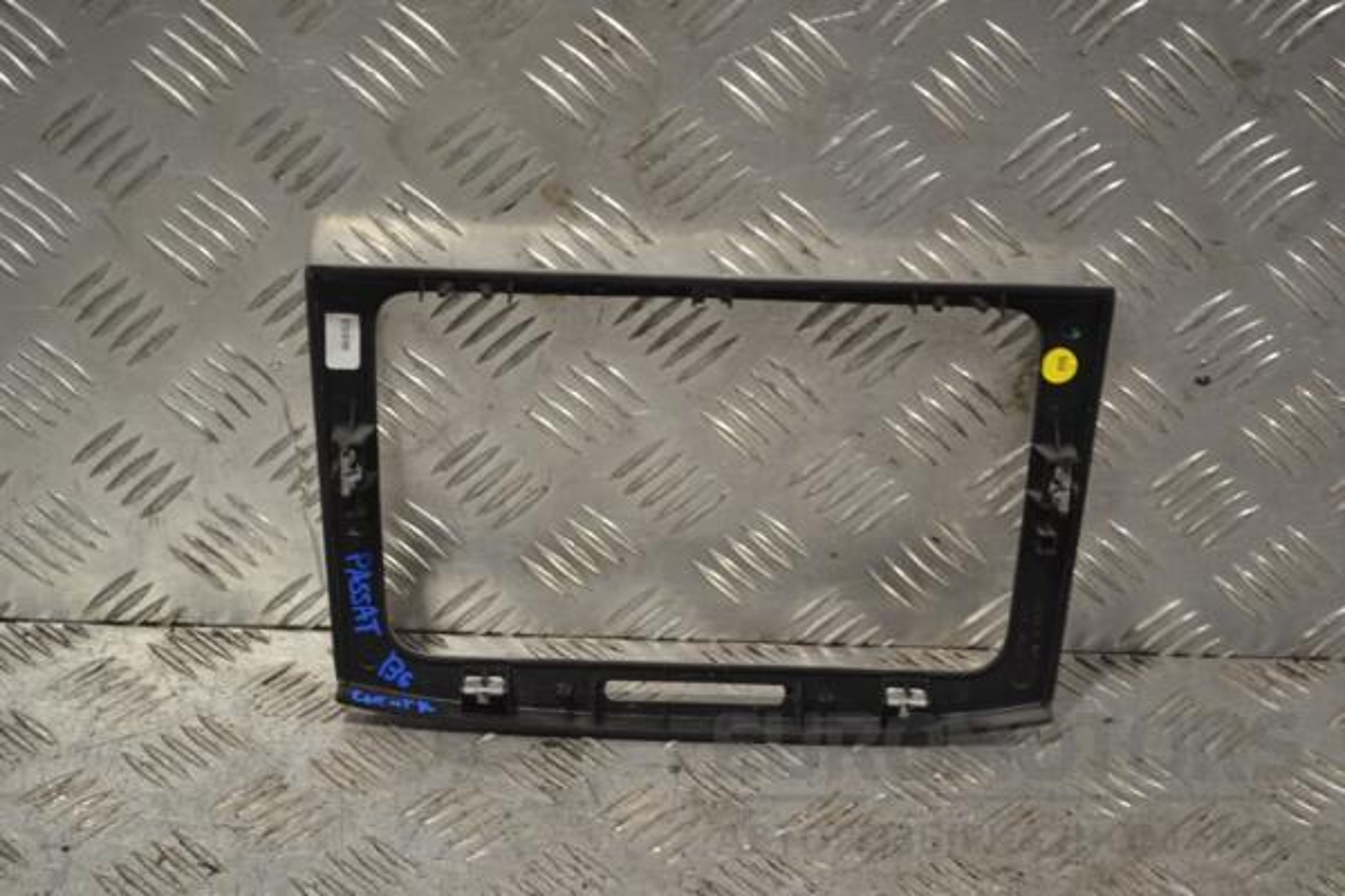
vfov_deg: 16.6
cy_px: 448
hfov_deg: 24.6
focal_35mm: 82
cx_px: 672
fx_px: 3082
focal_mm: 55
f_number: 5.6
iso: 400
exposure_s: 1/80
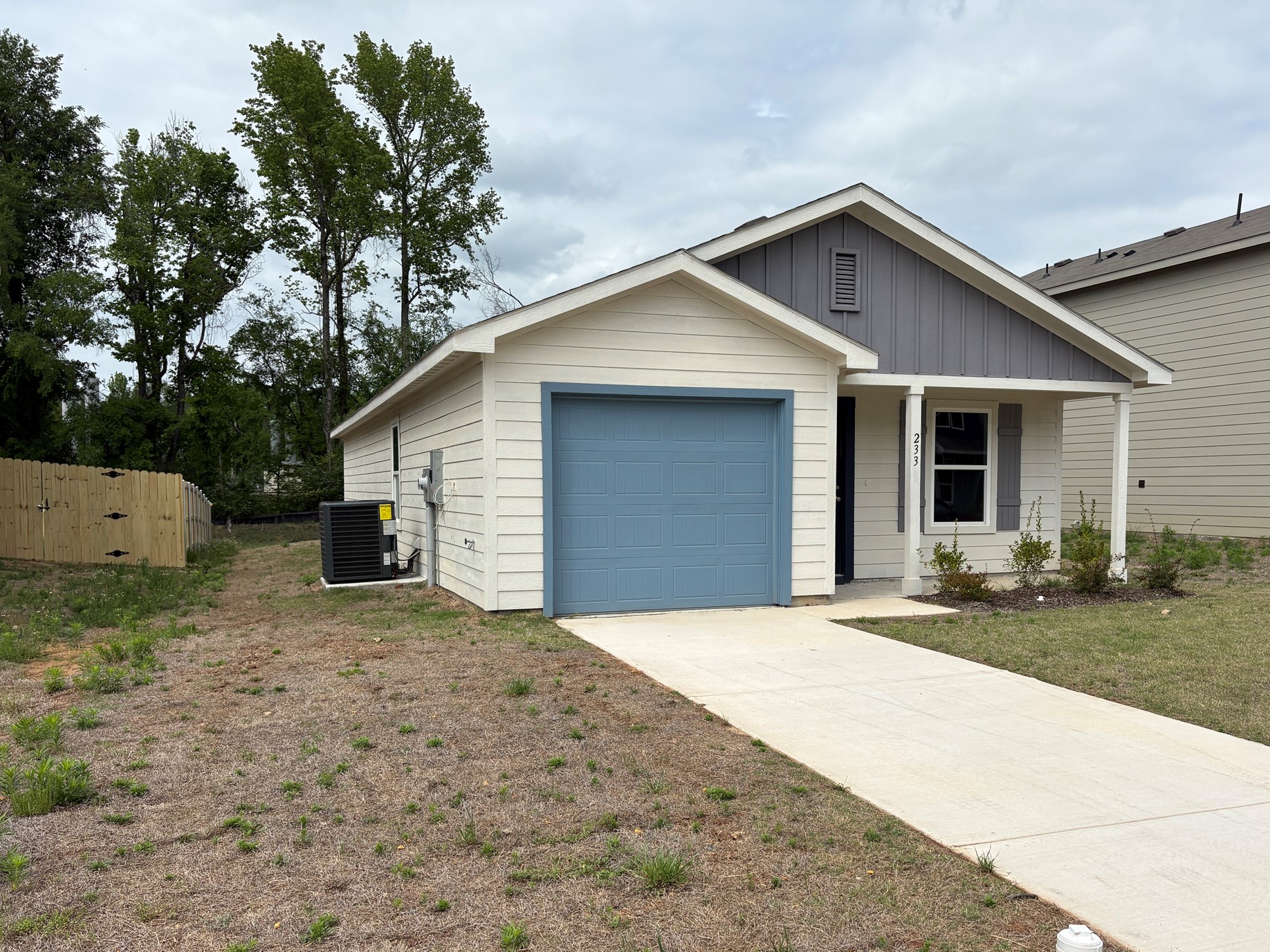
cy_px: 525
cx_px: 684
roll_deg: -0.6
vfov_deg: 48.2
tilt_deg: -1.6
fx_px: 1064
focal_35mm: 29
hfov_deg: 61.6
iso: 50
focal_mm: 5.96
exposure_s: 1/5814
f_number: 1.6
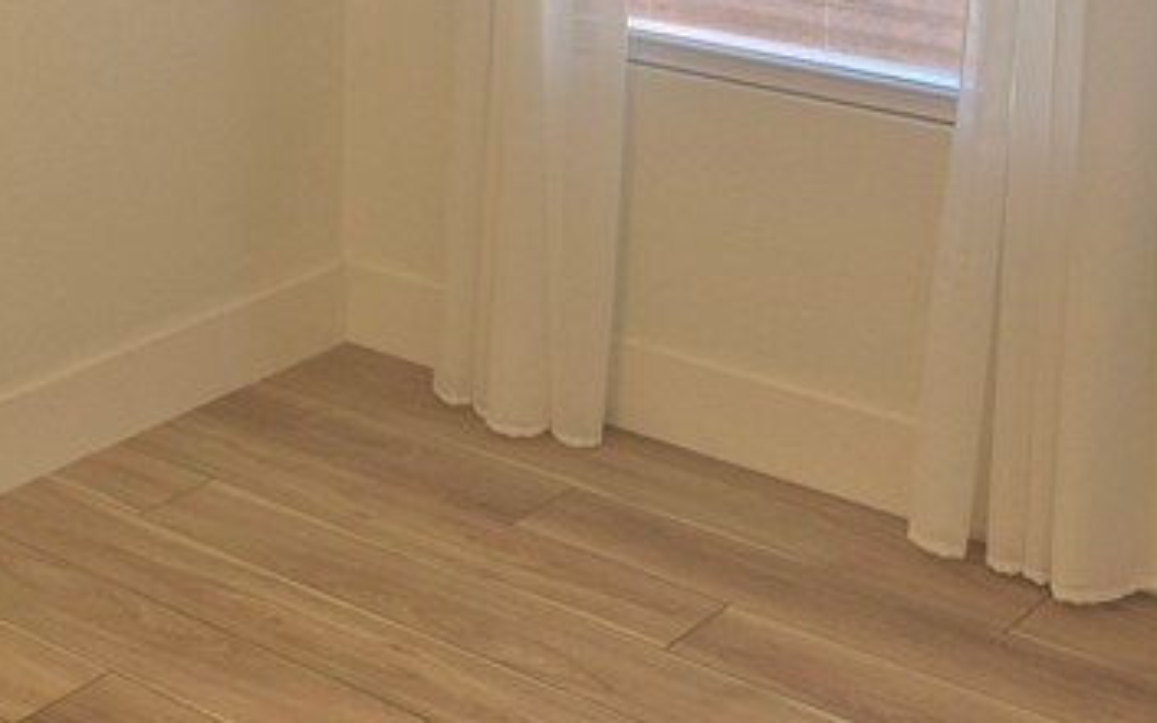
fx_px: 2239
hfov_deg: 27.4
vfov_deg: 17.0
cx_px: 13
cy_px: -276
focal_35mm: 71
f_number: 1.8
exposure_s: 1/120
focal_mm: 5.4
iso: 50
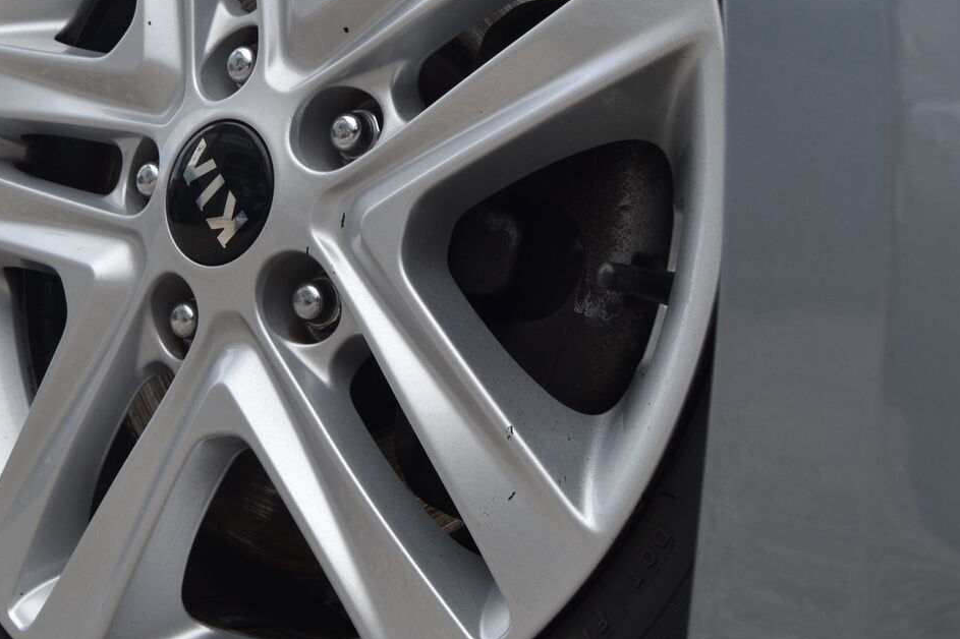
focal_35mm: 55
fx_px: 1466
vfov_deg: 24.5
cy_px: 205
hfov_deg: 35.6
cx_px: 257
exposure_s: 1/200
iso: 100
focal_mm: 18
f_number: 7.1
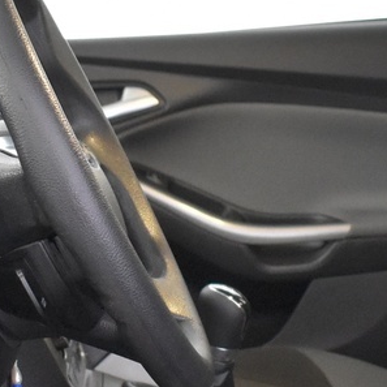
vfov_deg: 13.8
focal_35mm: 125
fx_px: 1581
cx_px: 246
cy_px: 374
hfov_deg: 13.9
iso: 3200
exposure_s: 1/20
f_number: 3.5
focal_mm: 18
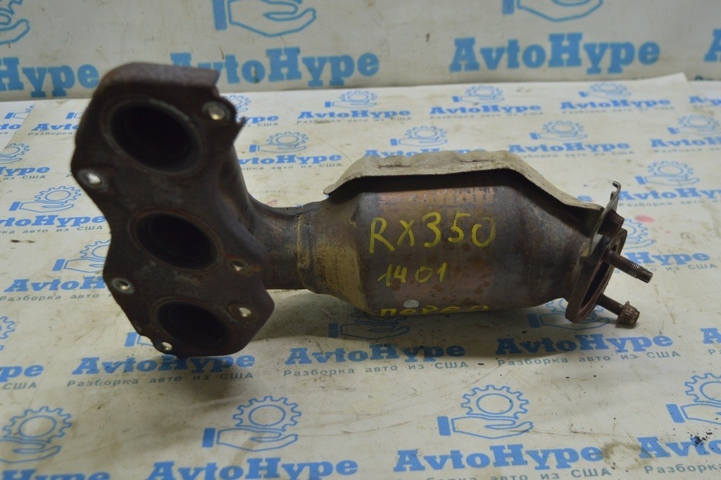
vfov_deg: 26.4
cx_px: 360
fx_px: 1021
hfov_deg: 38.9
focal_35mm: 51
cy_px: 240
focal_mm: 34
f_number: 5.6
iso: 400
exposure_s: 1/40
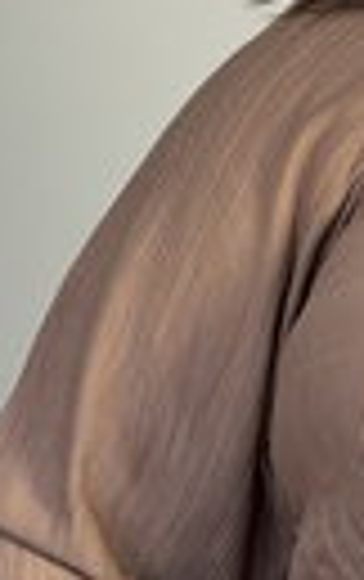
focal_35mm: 210
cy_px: 236
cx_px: 746
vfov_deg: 10.0
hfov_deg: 6.1
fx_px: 3322
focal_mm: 6.76
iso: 160
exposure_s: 1/100
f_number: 1.78
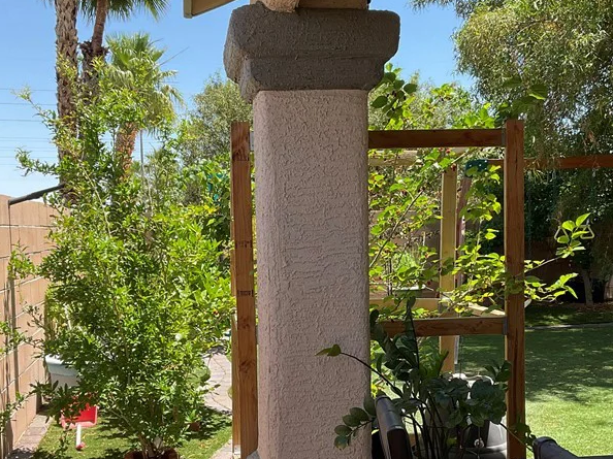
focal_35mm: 50
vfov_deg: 29.0
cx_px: 320
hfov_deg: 38.2
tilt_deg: -2.8
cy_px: 274
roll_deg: +0.9
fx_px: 885
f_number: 1.8
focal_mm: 3
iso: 16
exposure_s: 1/700
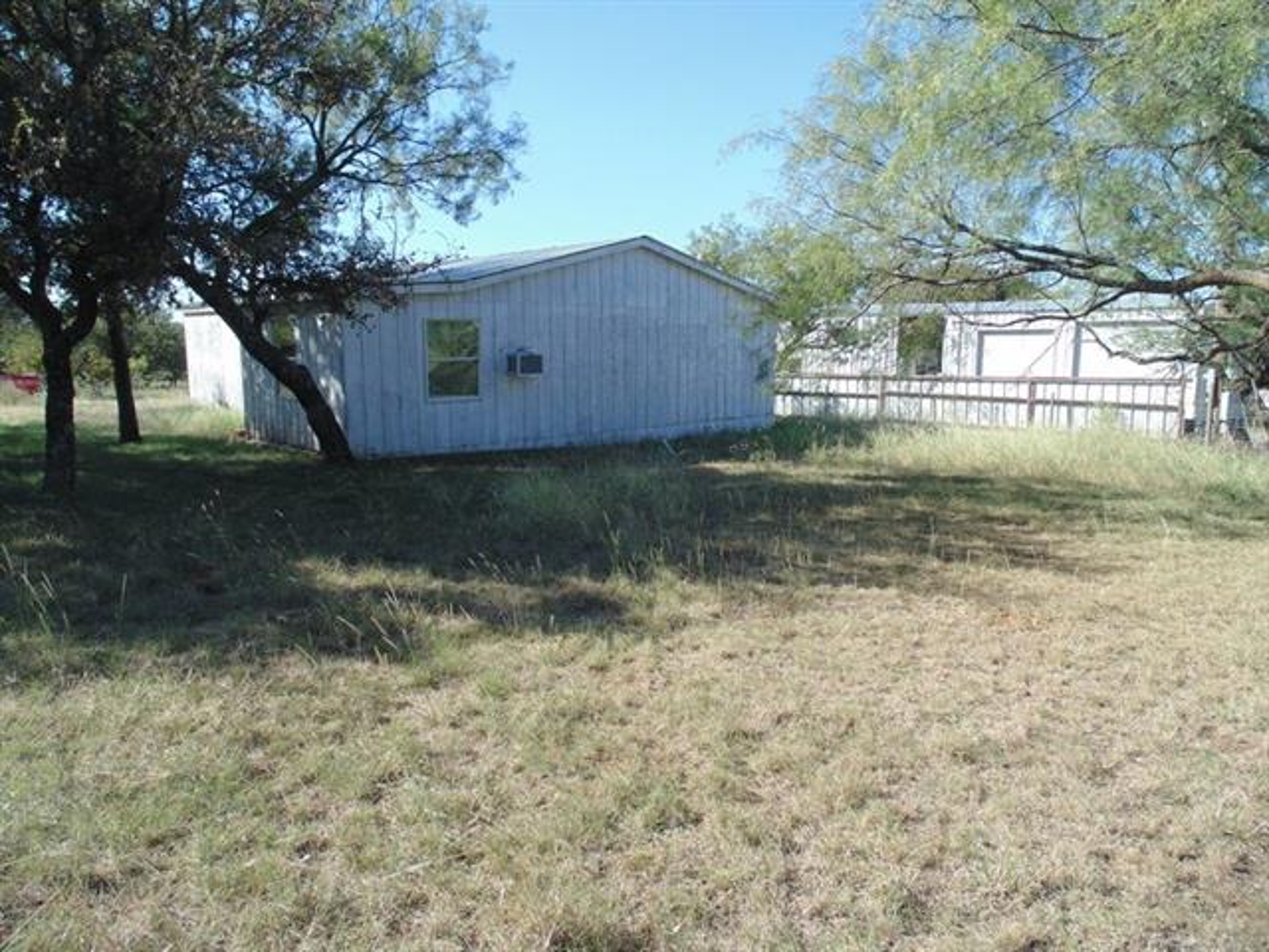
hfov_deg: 76.4
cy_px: 476
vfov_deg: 61.1
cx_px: 634
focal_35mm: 22
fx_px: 807
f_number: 3.1
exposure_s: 1/500
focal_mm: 4
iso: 80
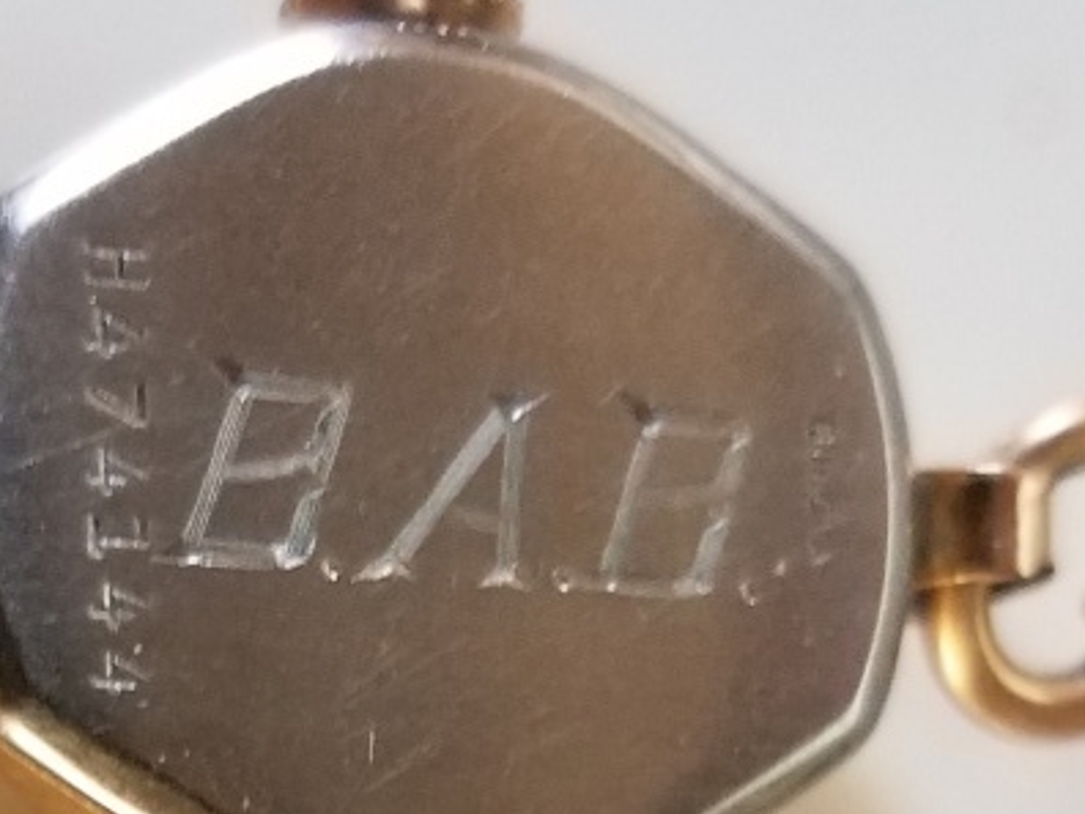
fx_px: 1316
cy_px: 492
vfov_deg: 34.2
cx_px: 411
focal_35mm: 42
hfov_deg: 44.5
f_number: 1.7
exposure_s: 1/24
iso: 200
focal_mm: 4.2
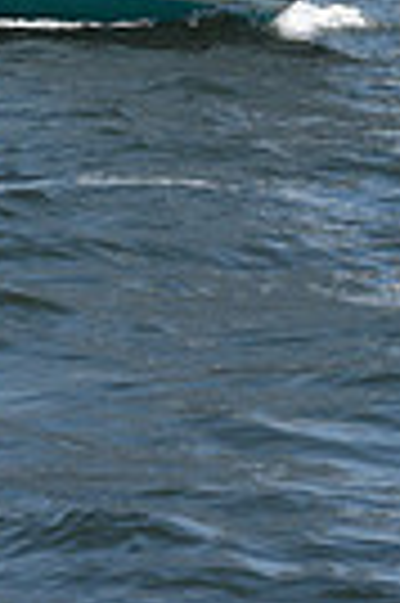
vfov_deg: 6.6
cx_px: 155
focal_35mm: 303
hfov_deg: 4.5
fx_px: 5063
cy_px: -688
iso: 320
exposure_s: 1/1250
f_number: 9
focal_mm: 70
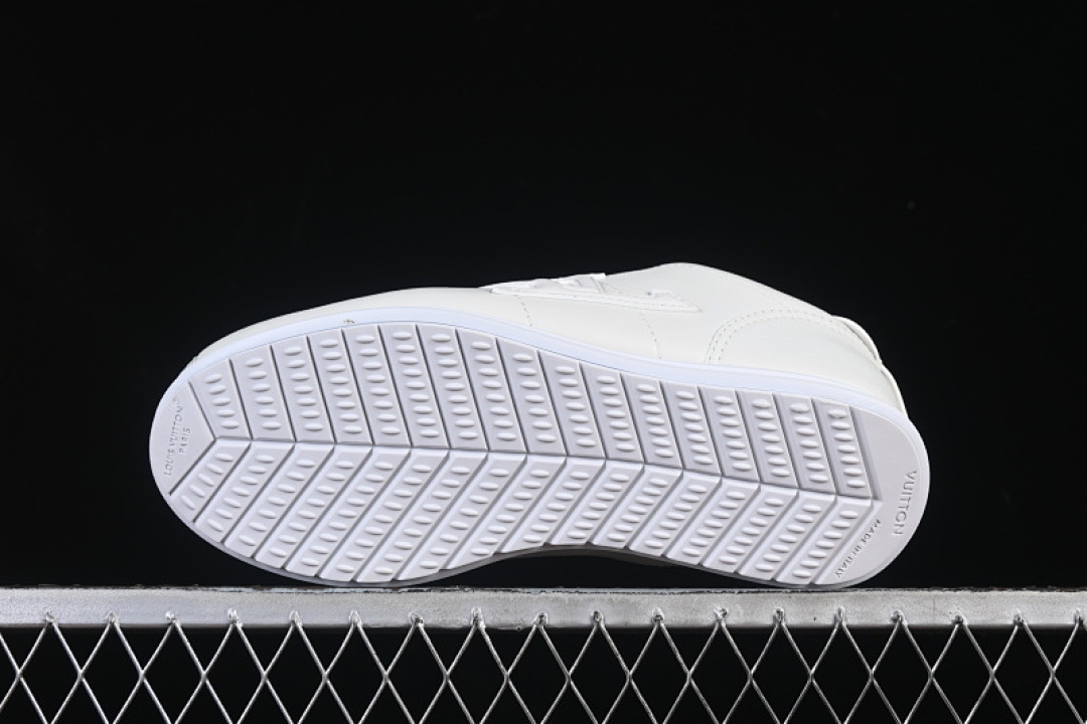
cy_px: 362
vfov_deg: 18.2
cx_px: 544
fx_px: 2264
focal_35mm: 75
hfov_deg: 27.0
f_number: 8
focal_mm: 50
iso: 160
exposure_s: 1/80
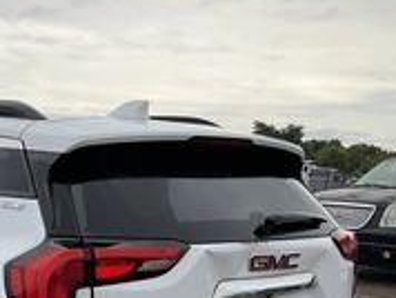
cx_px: 36
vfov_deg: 21.7
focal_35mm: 65
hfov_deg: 28.6
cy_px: 307
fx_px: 745
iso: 25
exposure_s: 1/2427
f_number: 1.8
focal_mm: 3
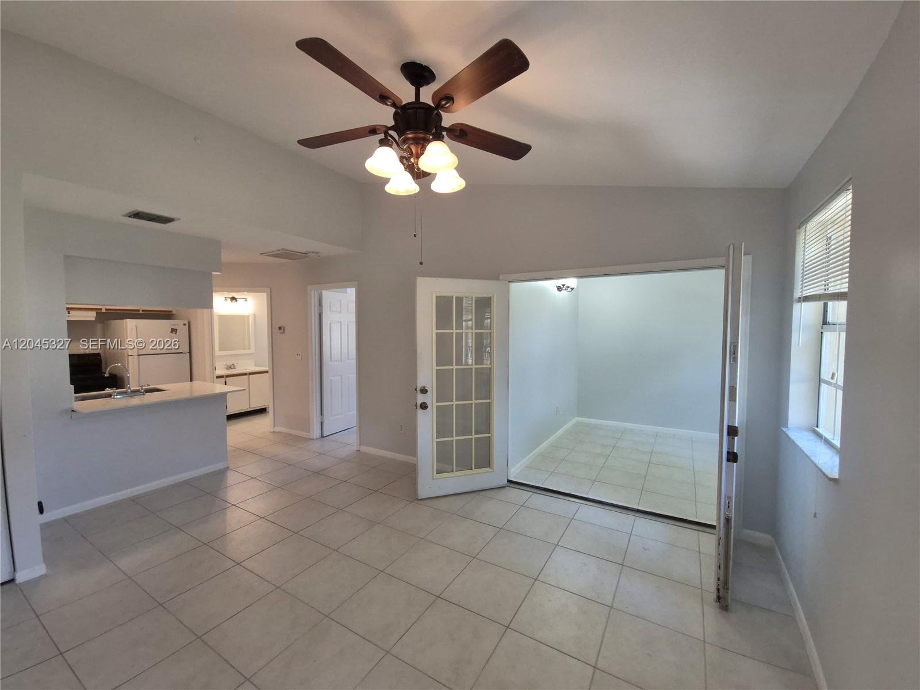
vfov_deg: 89.9
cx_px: 460
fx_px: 346
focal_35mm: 13
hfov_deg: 106.2
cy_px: 345
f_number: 2.2
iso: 100
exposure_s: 1/60
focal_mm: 2.2
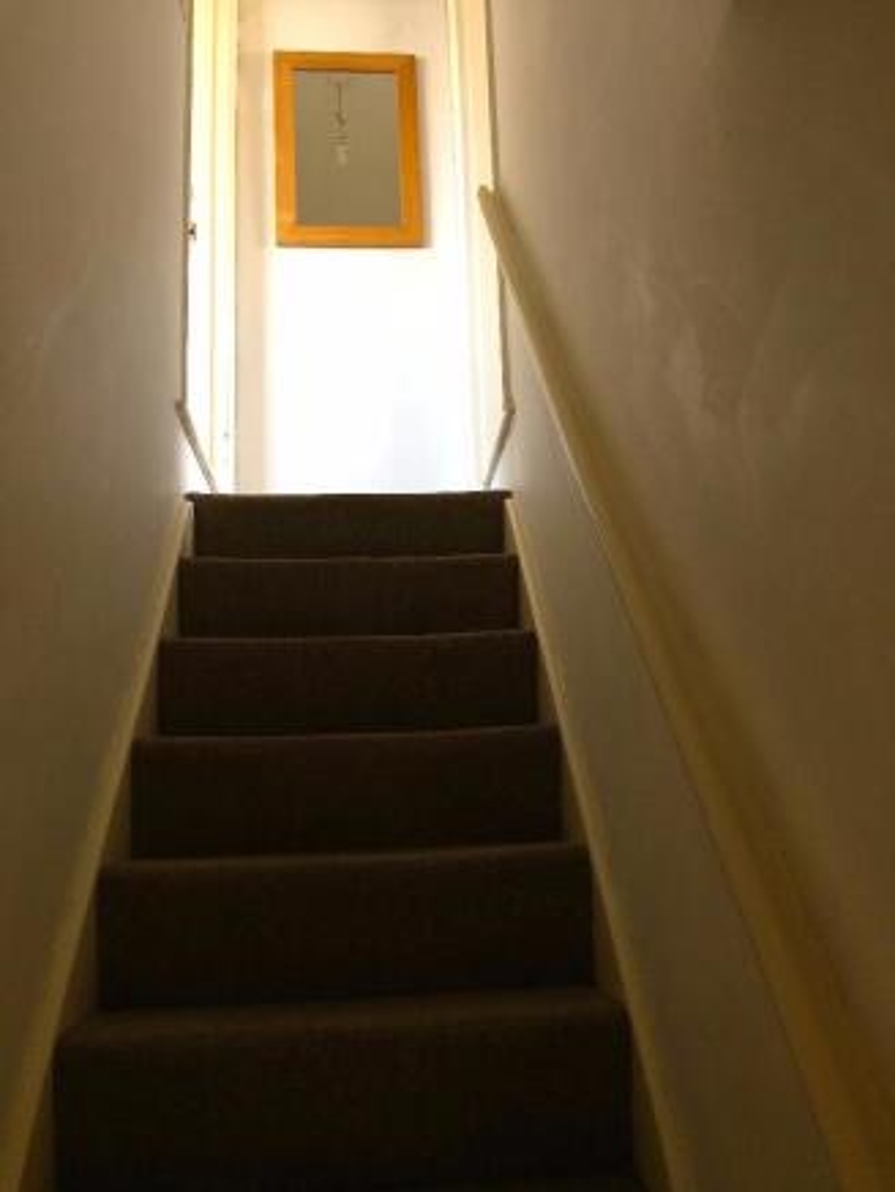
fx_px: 999
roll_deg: +2.7
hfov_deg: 48.2
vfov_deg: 61.6
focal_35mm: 29
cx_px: 448
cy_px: 596
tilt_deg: +12.4
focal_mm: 4.15
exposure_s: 1/33
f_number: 2.2
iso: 125
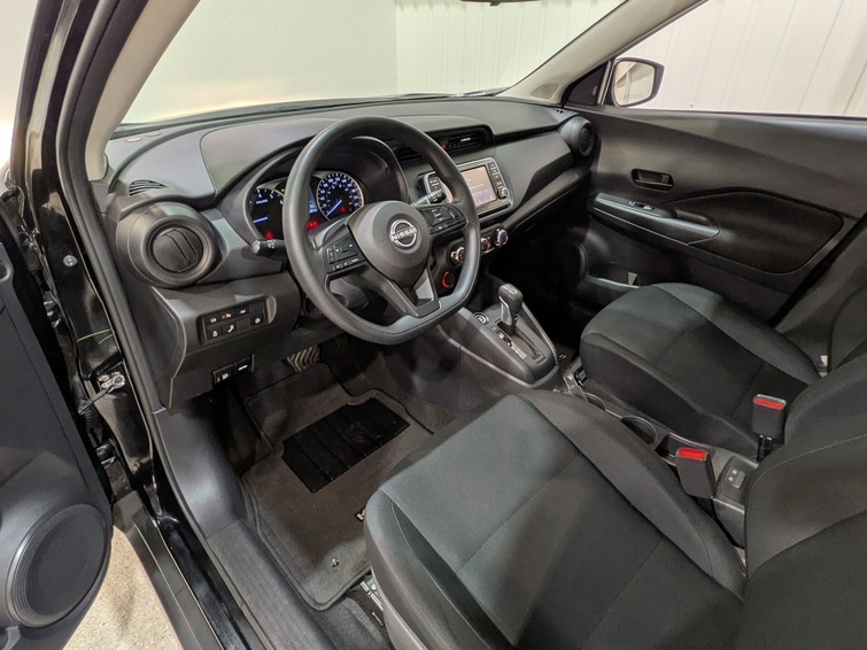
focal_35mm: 19
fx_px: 476
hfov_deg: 84.7
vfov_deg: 68.7
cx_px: 423
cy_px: 317
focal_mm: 1.83
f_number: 2.2
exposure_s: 1/24
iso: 44
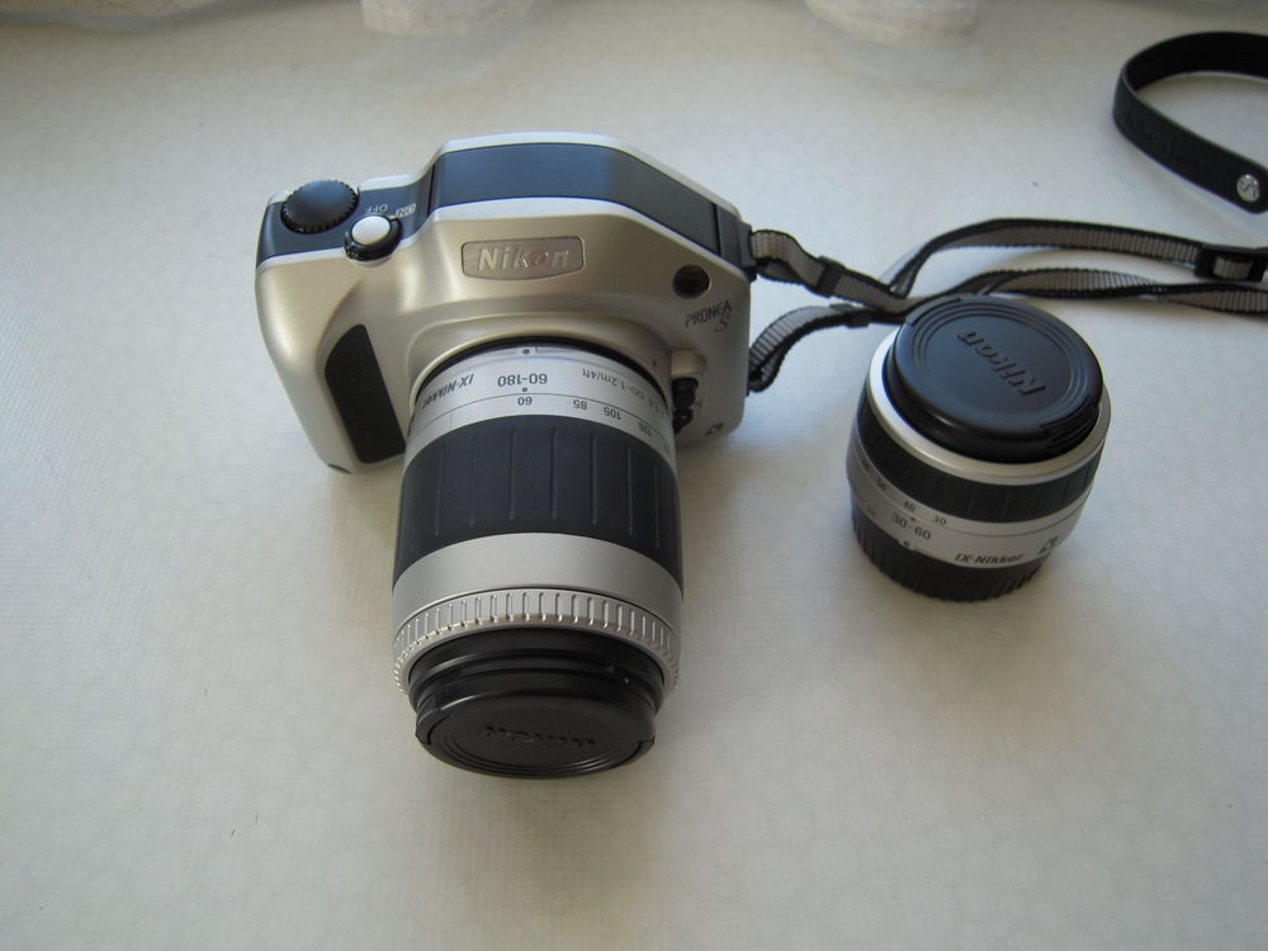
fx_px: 1136
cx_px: 634
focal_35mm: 31
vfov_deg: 45.4
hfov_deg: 58.4
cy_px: 476
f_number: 2.8
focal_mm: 5.6
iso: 100
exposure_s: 1/40
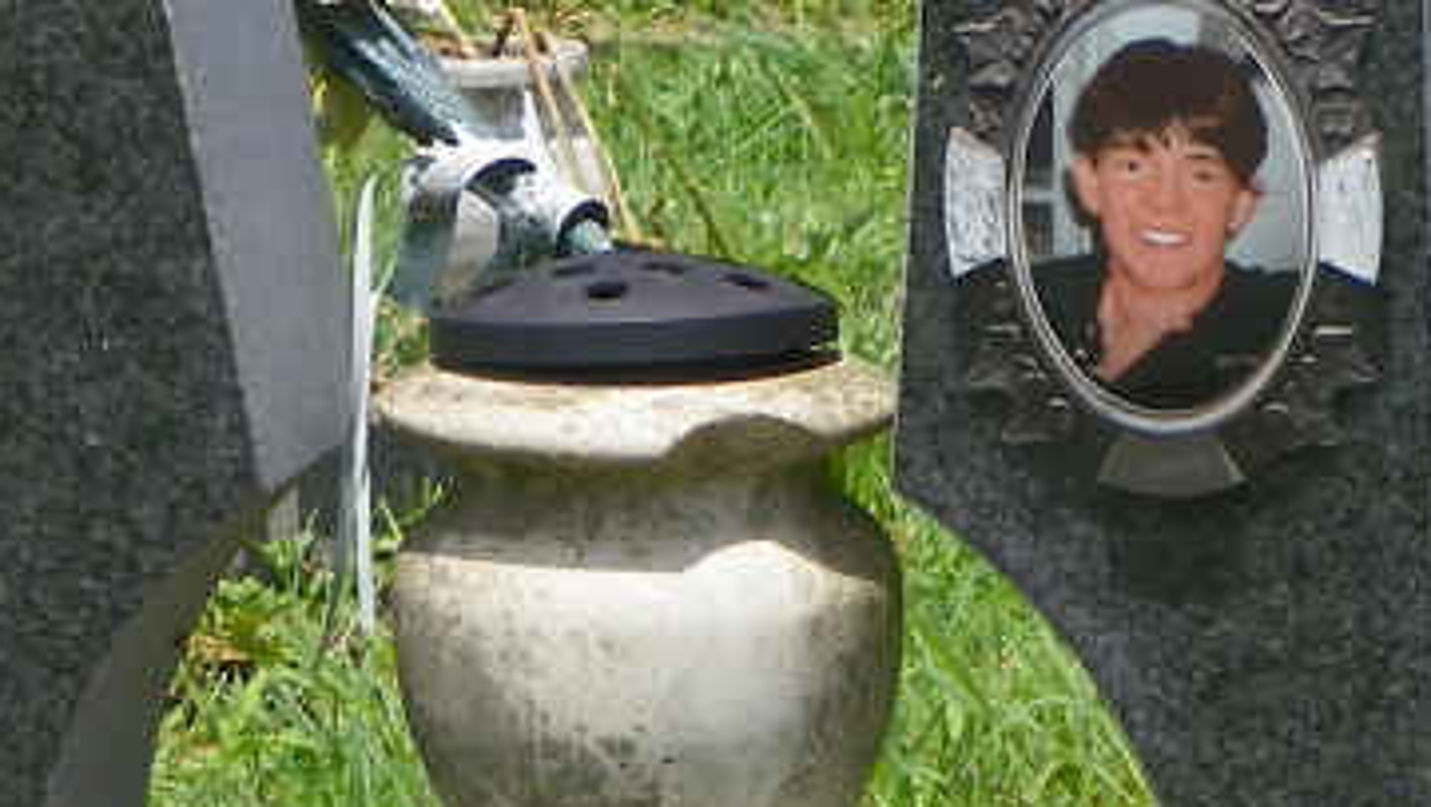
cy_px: 1153
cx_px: 1383
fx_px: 10061
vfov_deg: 4.6
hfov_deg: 8.1
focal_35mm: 265
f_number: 5
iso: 64
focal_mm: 13
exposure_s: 1/250
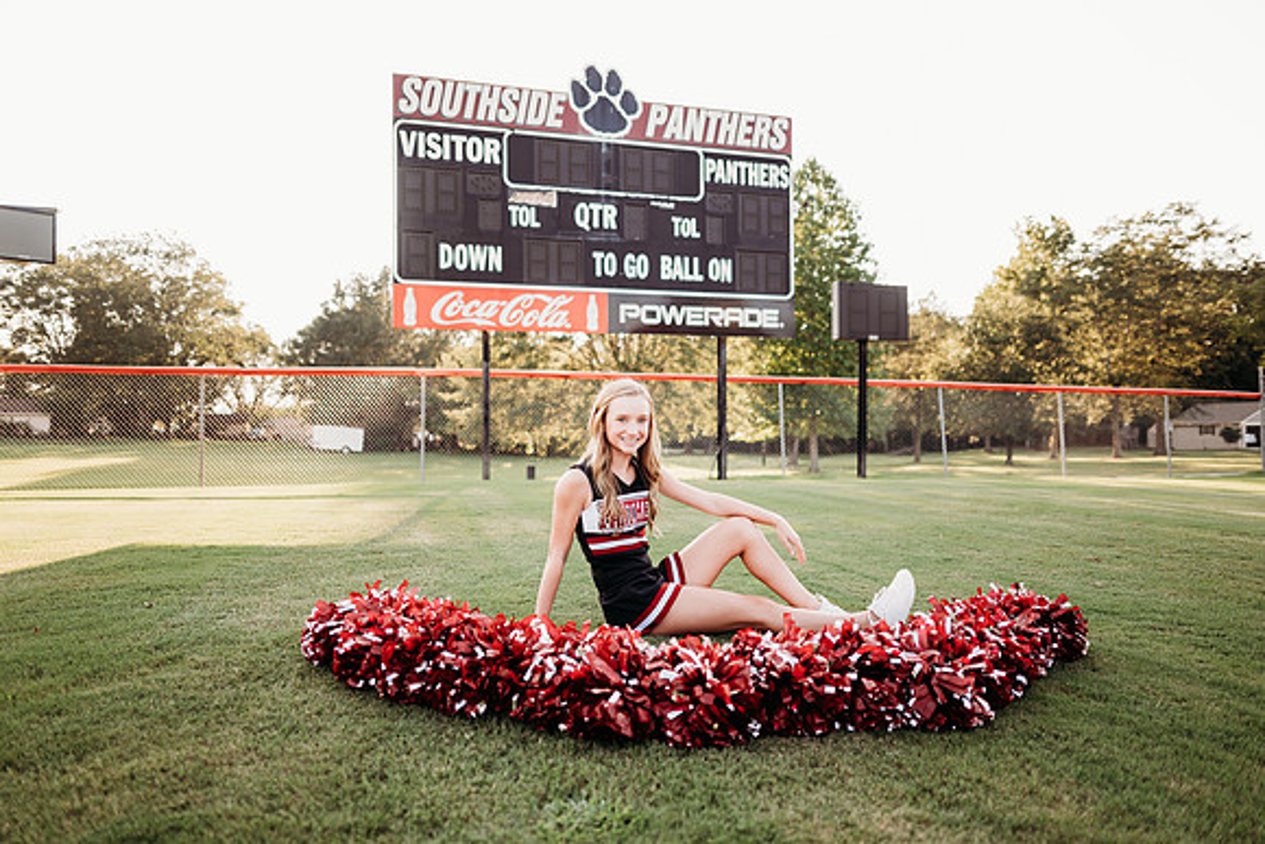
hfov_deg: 73.7
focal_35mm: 24
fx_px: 843
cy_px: 422
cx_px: 632
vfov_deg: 53.2
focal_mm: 24
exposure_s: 1/500
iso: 125
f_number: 2
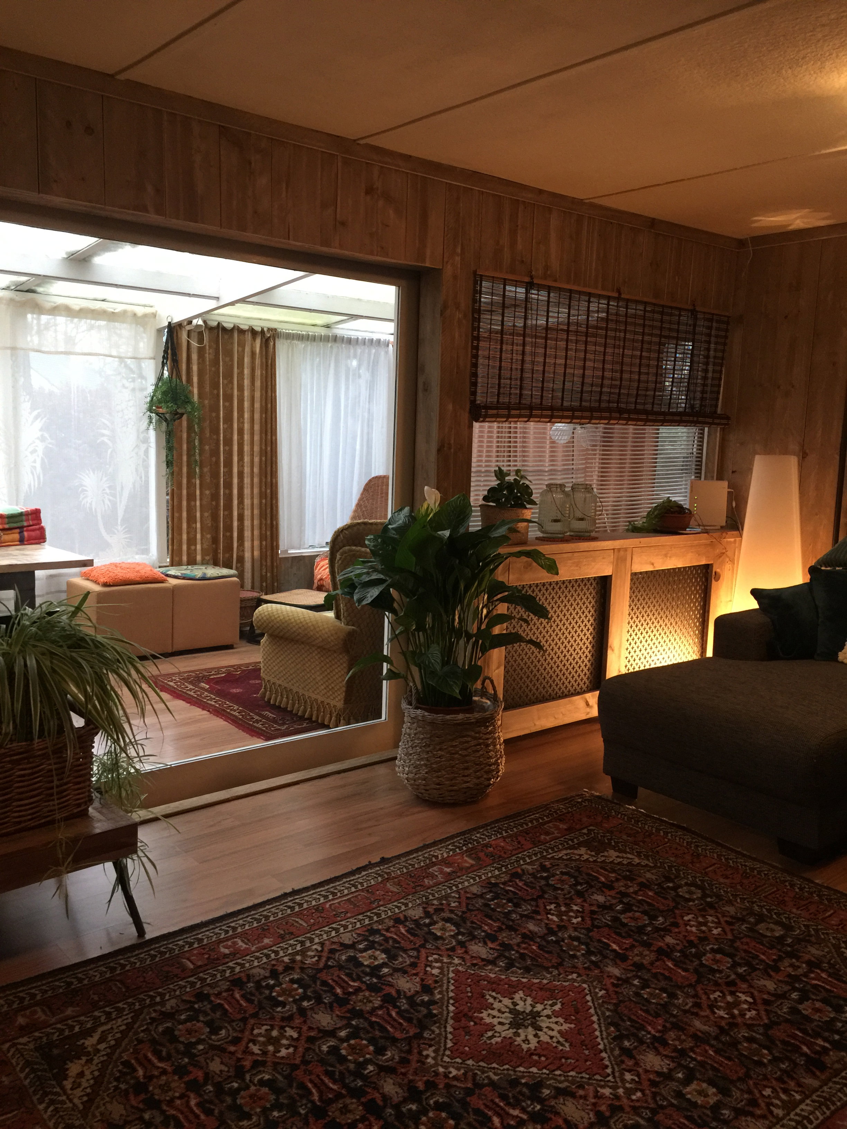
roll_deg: -1.3
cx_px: 424
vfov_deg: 61.7
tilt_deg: -6.3
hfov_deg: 48.2
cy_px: 564
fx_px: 946
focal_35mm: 29
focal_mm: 4.15
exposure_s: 1/10
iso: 100
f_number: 2.2
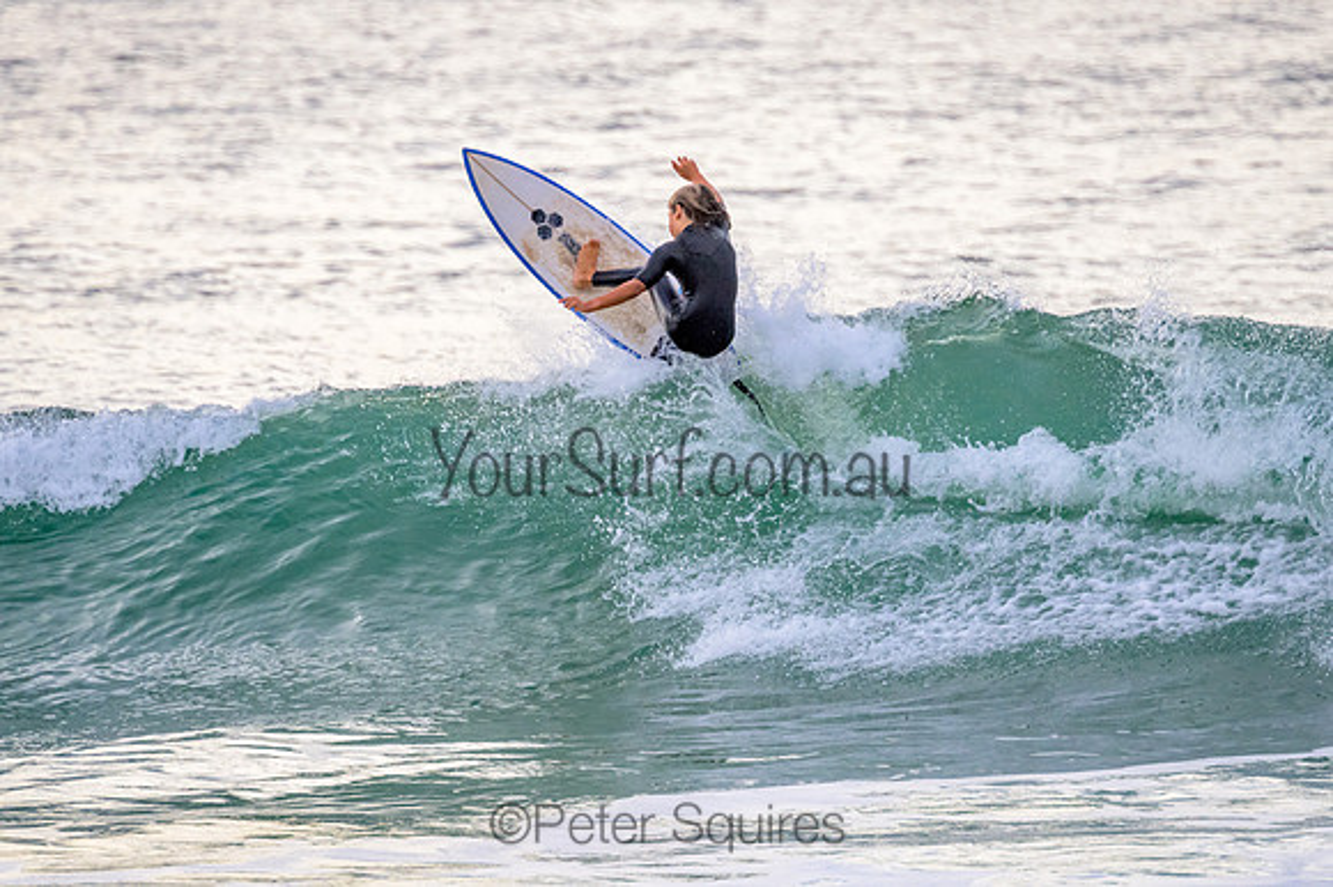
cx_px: 666
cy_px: 444
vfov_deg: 2.3
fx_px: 22203
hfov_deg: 3.4
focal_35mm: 600
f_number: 5.6
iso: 800
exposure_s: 1/2500
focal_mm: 400
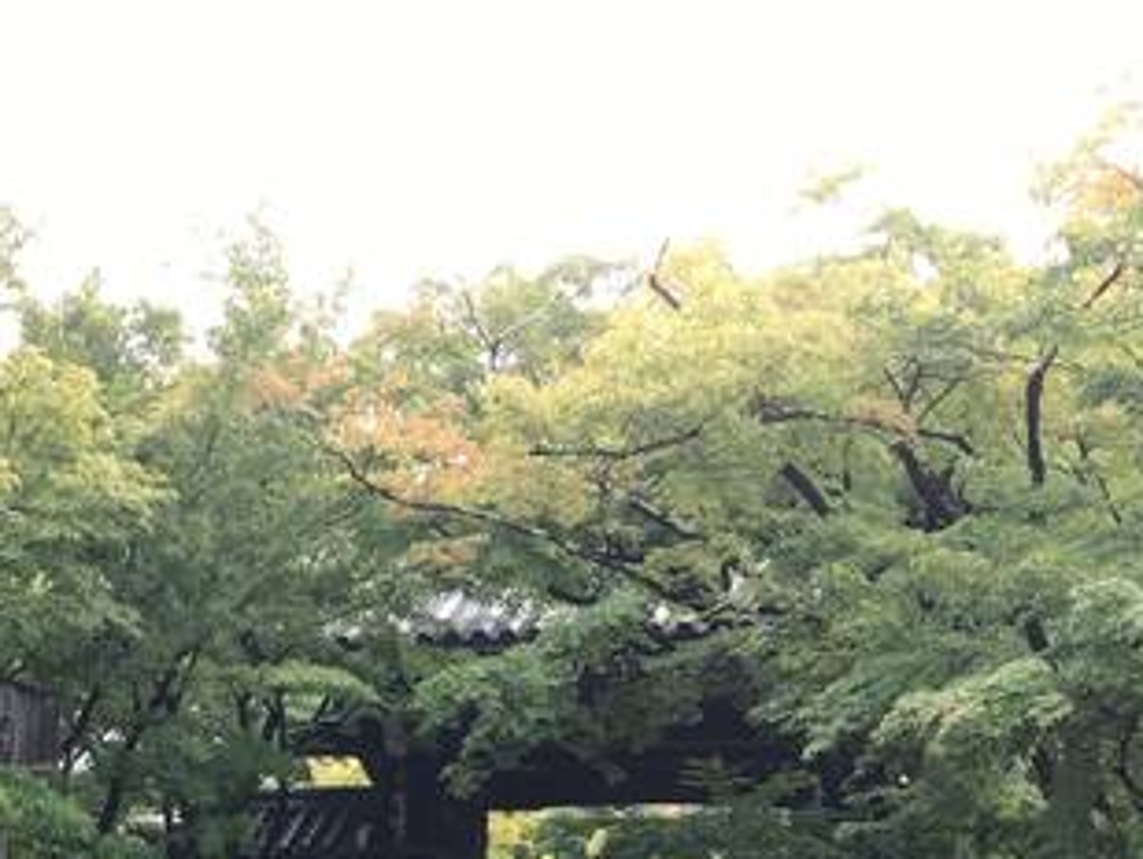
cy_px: 859
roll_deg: -1.4
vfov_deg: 24.1
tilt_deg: +9.5
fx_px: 1916
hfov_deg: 32.8
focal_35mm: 58
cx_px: 348
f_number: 1.8
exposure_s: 1/120
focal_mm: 3.99
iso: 20
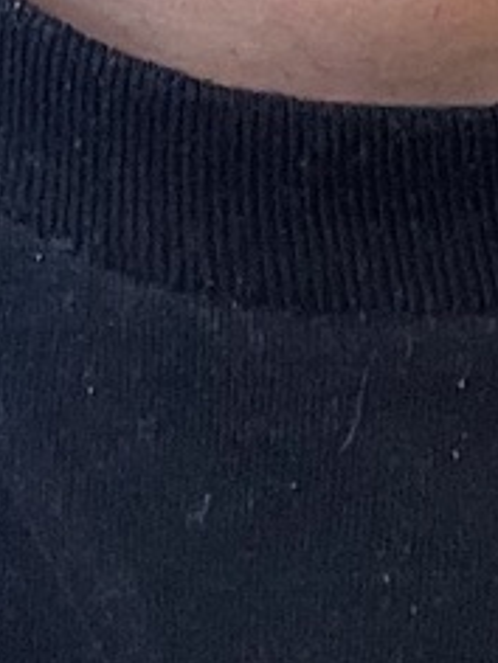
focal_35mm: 203
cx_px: 321
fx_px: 3894
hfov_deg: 7.3
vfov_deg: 8.1
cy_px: -1441
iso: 80
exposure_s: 1/121
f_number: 2.2
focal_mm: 2.71
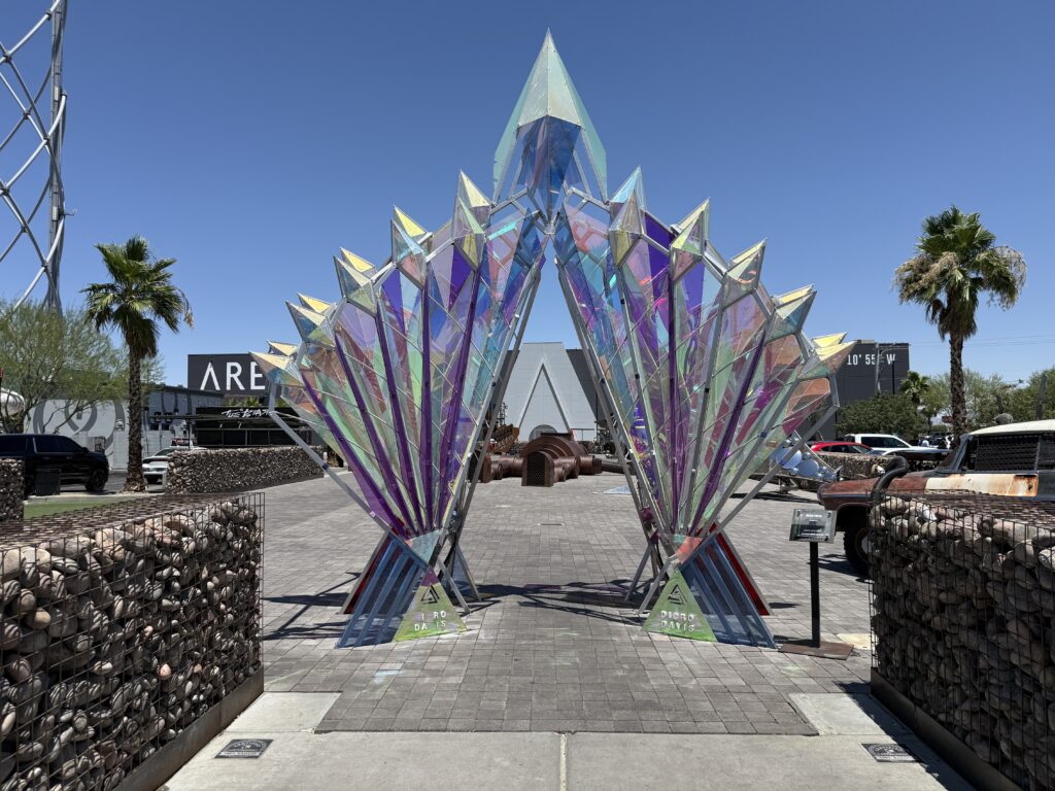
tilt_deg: +3.1
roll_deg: -0.3
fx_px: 731
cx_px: 528
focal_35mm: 24
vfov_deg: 56.8
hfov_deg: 71.6
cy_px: 396
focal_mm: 6.76
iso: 80
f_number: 1.78
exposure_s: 1/5714
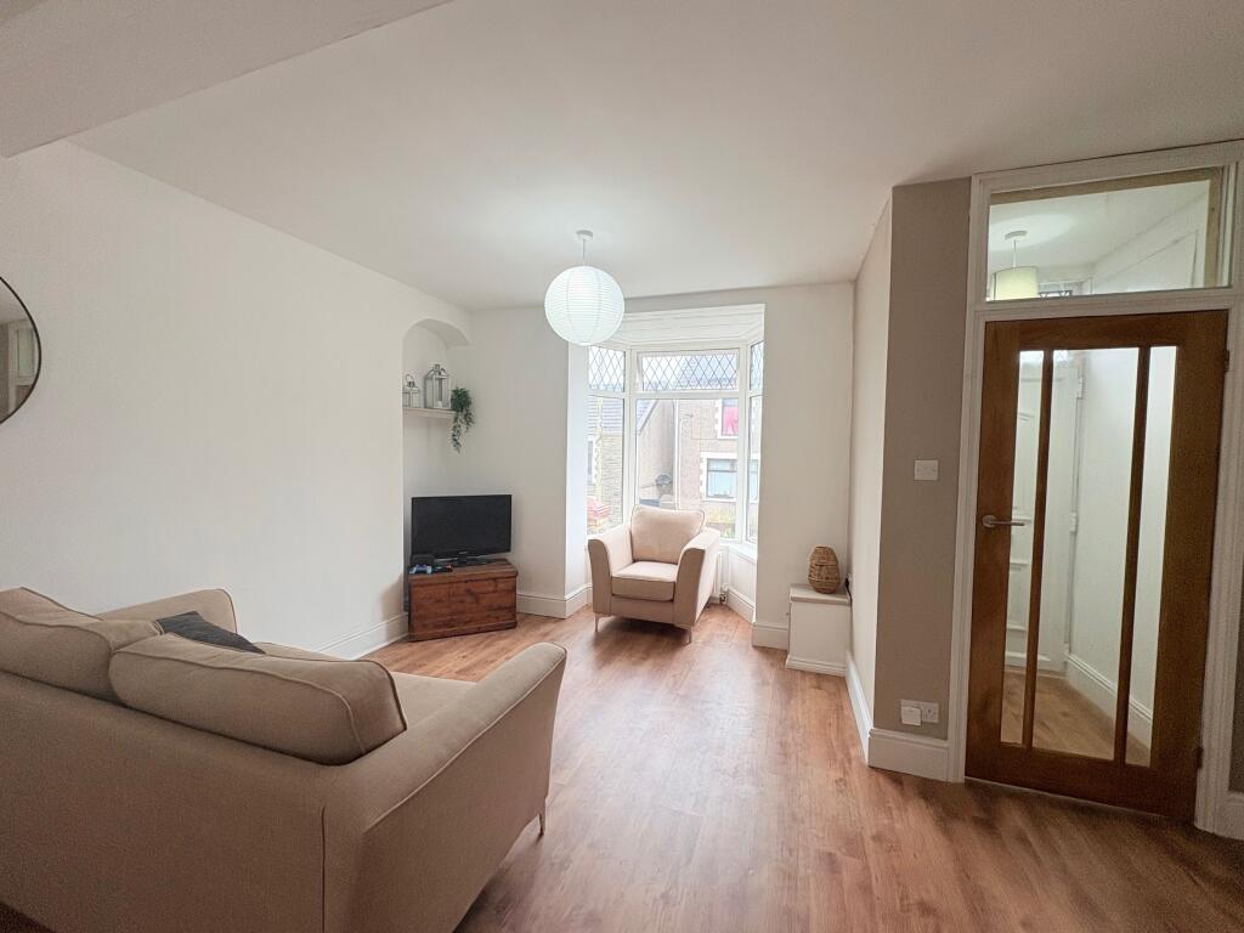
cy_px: 466
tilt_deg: -1.7
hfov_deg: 102.1
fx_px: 503
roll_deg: -1.0
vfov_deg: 85.7
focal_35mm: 14
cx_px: 622
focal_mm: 2.22
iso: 80
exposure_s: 1/99
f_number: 2.2
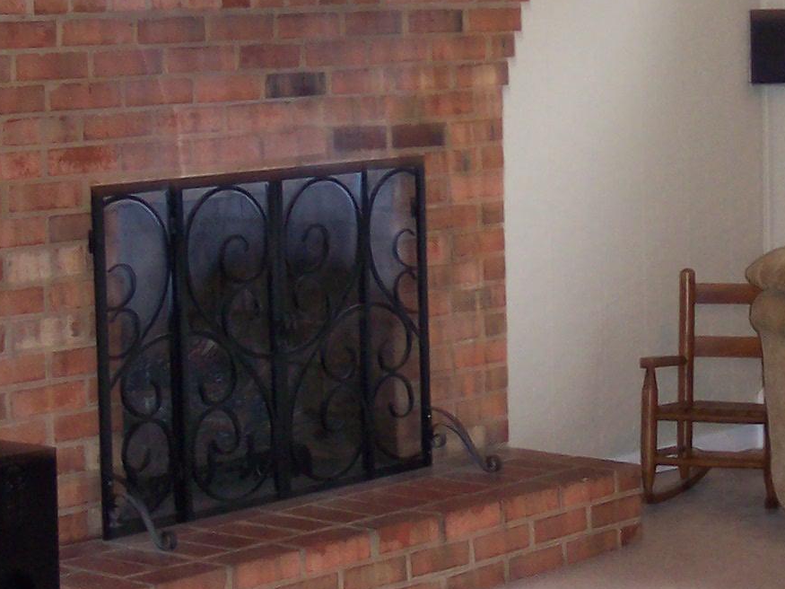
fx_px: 2540
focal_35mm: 112
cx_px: 599
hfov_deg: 17.5
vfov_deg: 13.2
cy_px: 210
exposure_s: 1/30
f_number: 2.8
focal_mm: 8
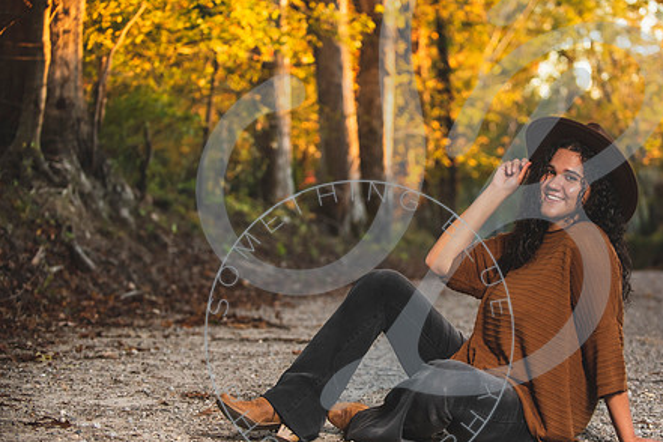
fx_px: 1694
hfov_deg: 22.1
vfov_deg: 14.9
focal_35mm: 92
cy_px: 208
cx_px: 434
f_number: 2.8
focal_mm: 70
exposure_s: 1/320
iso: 400
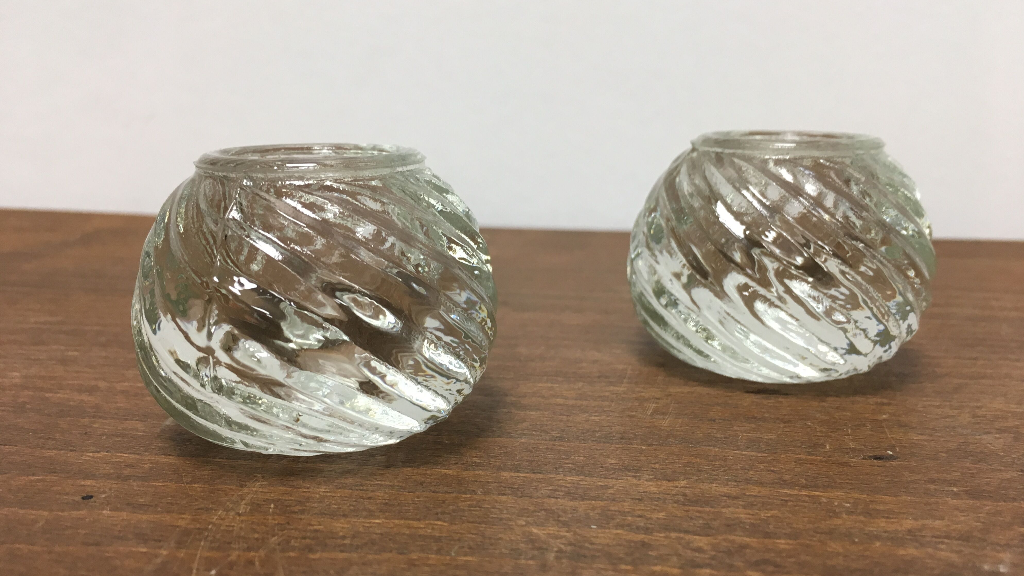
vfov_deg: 36.6
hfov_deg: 61.0
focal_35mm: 32
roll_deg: +0.2
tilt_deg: -18.0
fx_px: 869
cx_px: 506
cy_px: 341
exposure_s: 1/33
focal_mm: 4.15
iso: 80
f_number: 2.2
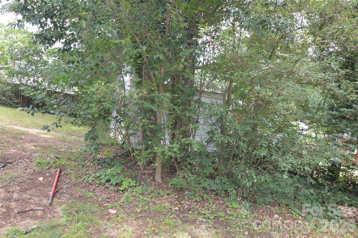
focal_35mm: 24
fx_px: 238
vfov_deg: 53.0
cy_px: 119
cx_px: 179
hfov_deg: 73.8
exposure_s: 1/125
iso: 400
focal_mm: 16
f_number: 5.6
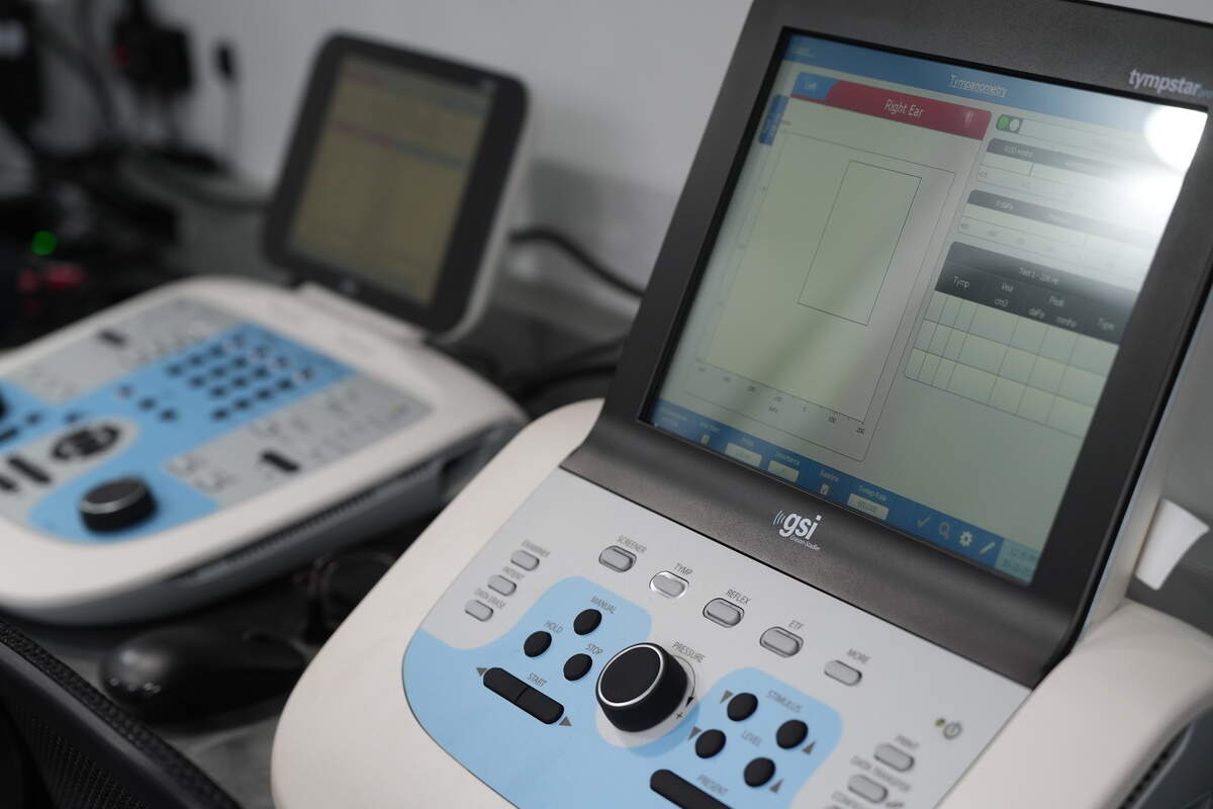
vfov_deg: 19.5
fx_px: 2358
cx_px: 606
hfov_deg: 28.8
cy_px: 404
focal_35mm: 70
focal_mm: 70
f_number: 4
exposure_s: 1/160
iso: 400
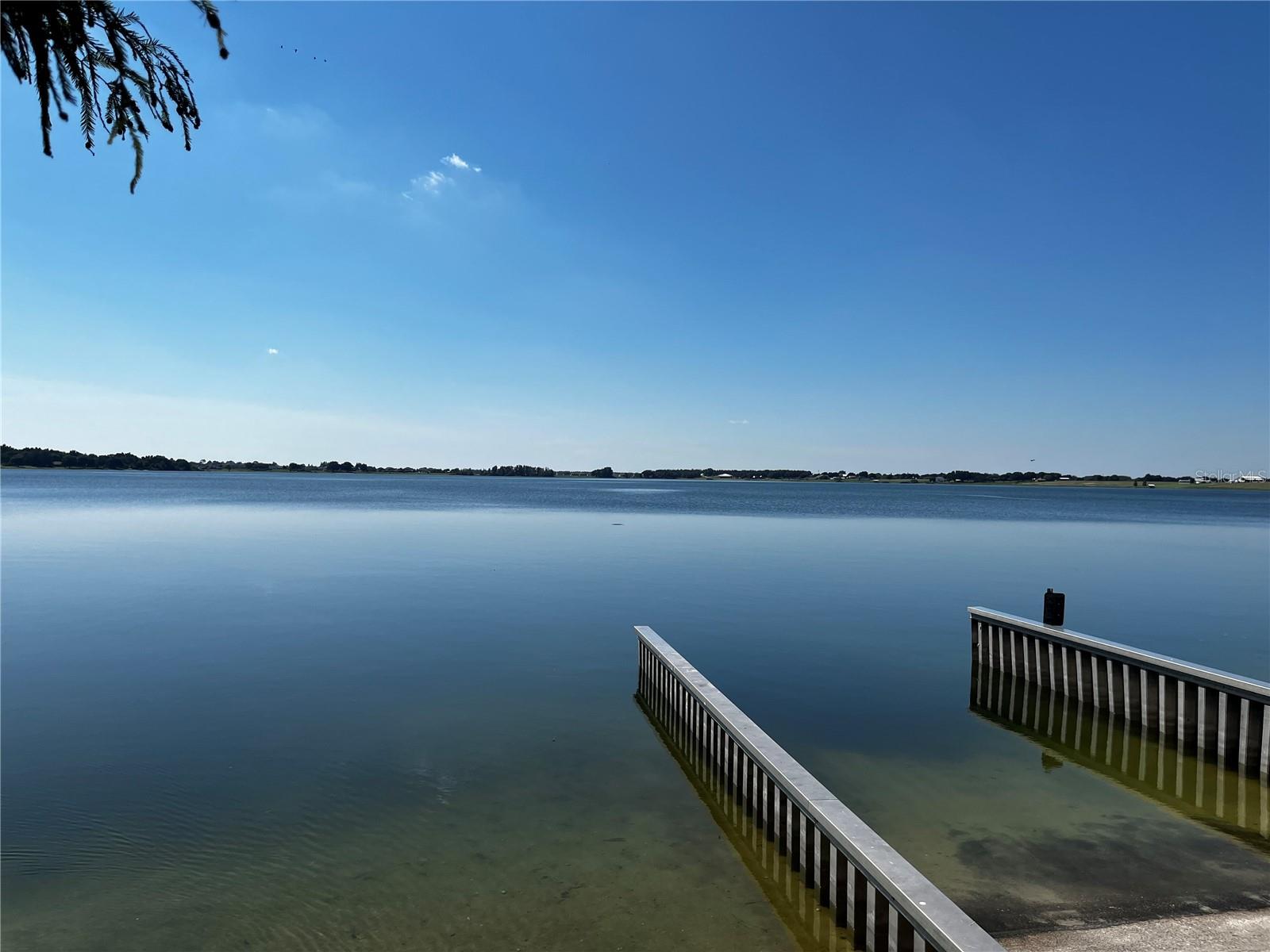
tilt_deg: +0.1
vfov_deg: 53.1
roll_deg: -1.4
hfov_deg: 67.3
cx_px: 635
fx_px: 954
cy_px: 476
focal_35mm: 26
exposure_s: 1/6494
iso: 50
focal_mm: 5.1
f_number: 1.6
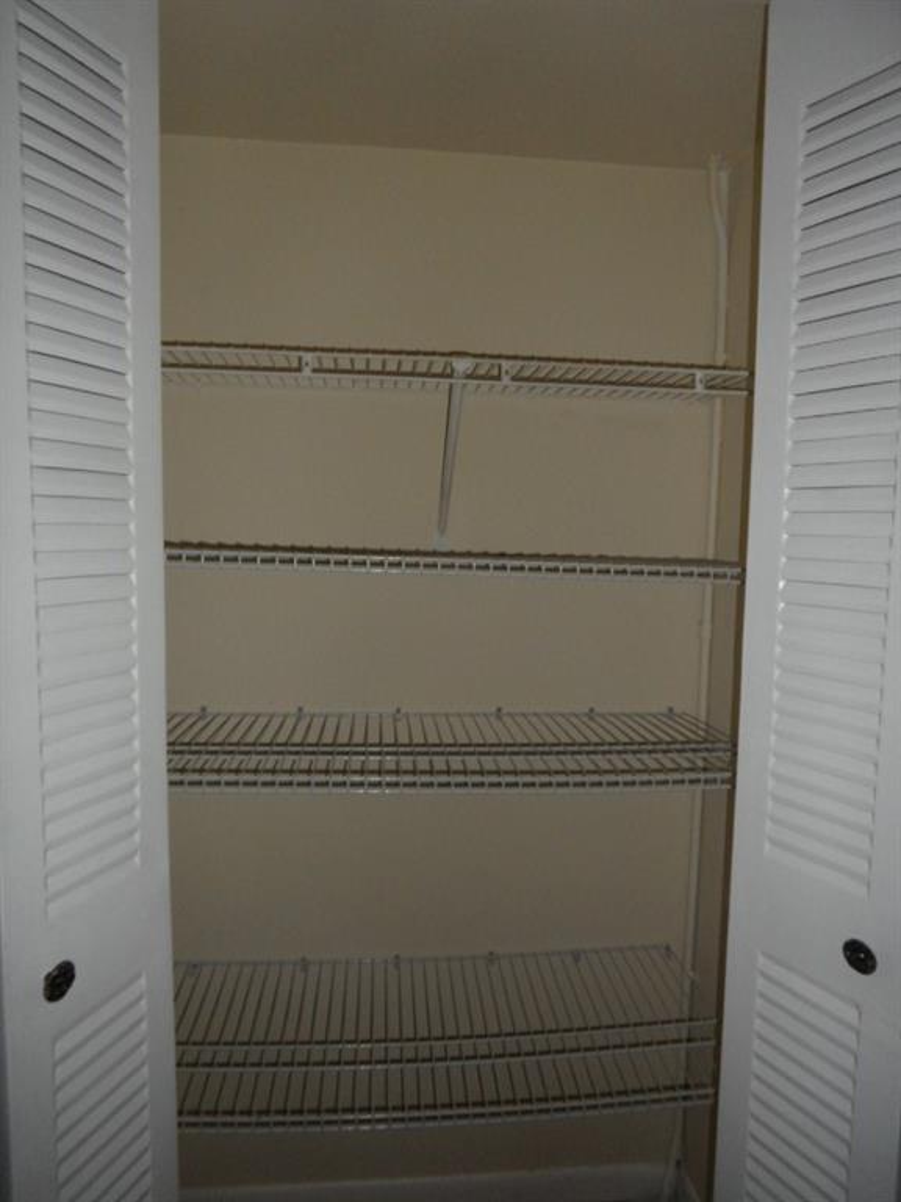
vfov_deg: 79.0
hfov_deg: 63.4
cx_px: 450
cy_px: 601
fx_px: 729
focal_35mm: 21
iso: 100
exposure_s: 1/30
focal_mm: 3.6
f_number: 3.4
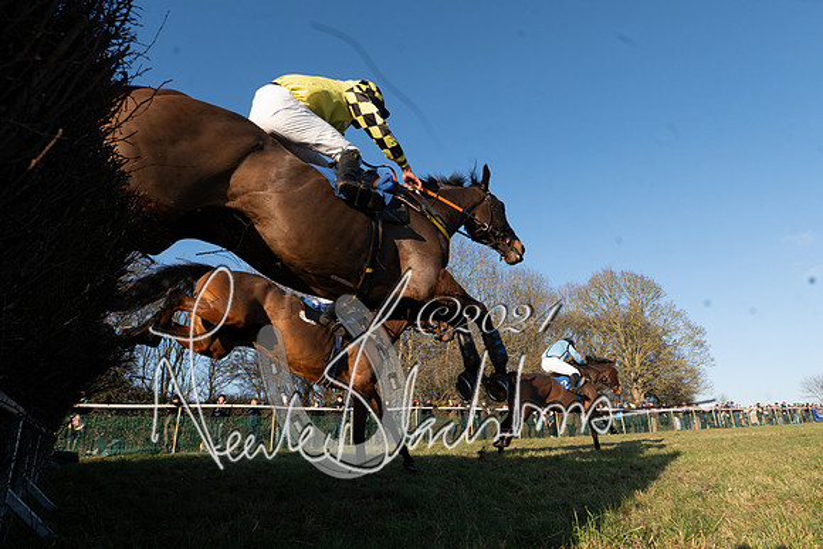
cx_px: 412
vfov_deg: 62.0
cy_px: 274
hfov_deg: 84.0
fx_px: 457
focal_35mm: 20
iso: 1000
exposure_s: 1/1600
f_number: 8
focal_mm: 20
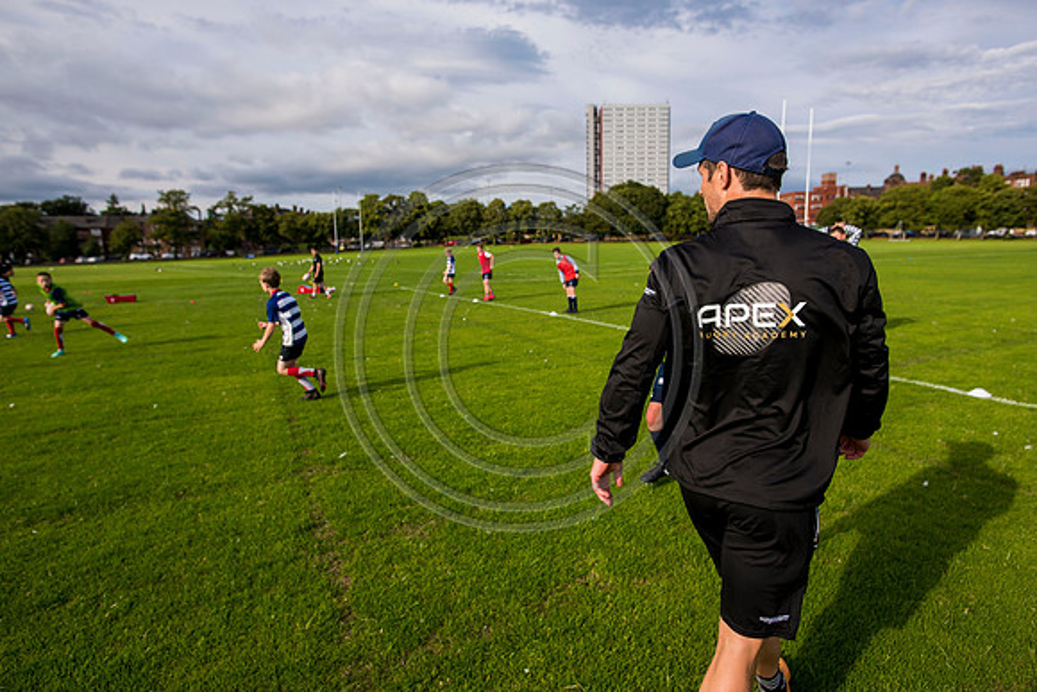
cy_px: 346
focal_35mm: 20
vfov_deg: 62.0
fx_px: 576
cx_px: 518
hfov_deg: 84.0
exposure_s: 1/1250
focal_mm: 20
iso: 250
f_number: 4
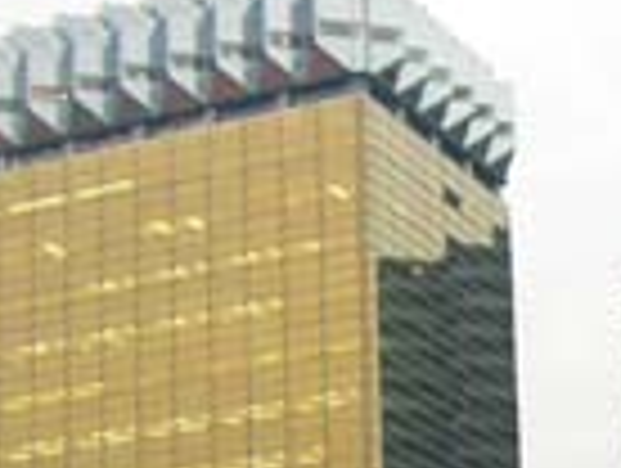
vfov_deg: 9.5
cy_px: 785
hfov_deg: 13.0
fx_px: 2714
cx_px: 549
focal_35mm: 151
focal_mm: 6.2
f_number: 2.7
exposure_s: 1/40
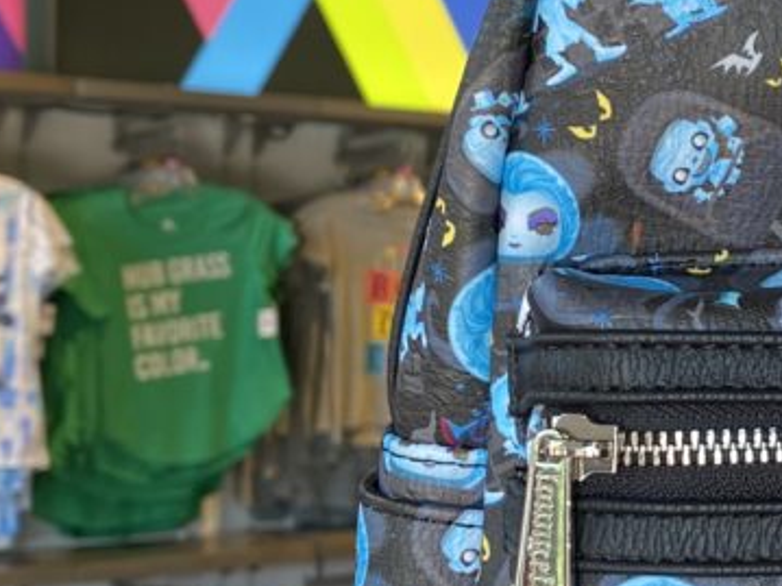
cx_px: 819
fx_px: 1965
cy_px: 274
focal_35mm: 87
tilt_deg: +1.8
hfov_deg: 21.5
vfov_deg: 17.0
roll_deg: +0.1
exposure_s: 1/120
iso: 100
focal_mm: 4.25
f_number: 1.8
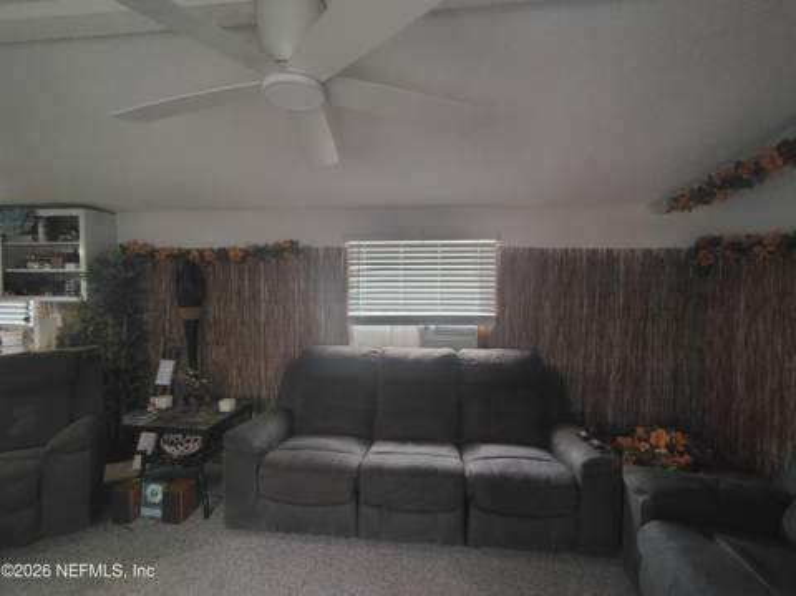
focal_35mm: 16
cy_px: 298
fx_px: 368
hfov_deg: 94.6
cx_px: 398
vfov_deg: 78.0
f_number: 2.2
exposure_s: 1/24
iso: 1744
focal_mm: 2.13
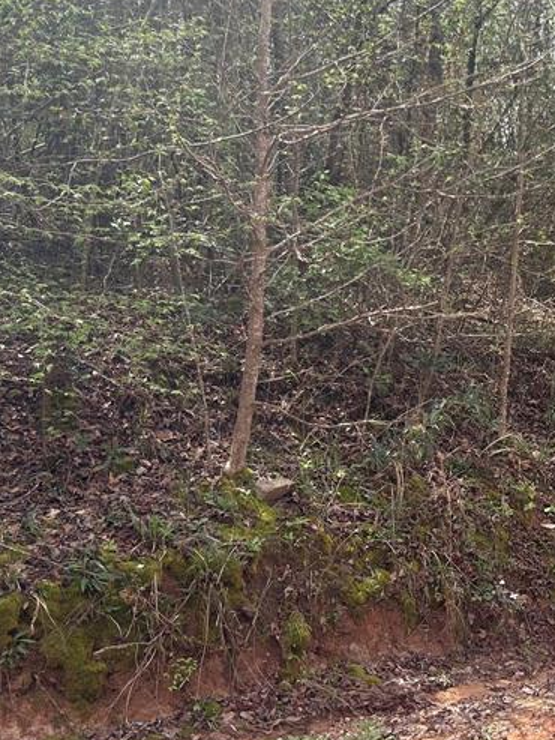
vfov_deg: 35.3
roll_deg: +0.8
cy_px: 276
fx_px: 1154
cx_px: 564
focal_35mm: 54
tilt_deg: -0.7
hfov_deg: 25.6
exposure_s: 1/705
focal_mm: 5.7
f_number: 1.5
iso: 50
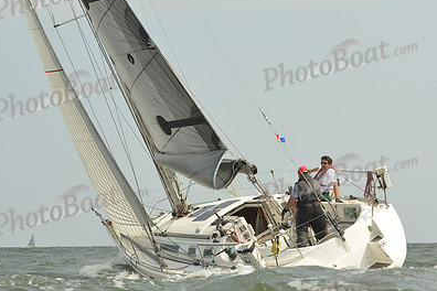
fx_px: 1687
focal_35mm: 139
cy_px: 135
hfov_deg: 14.8
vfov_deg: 9.9
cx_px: 206
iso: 320
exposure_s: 1/1250
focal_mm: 95
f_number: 8
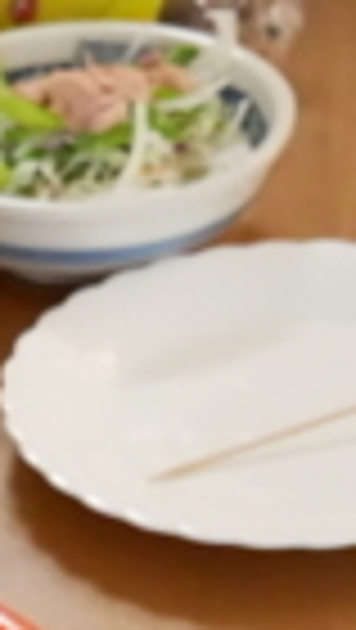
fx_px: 3901
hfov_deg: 5.0
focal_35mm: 233
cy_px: 882
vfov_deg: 9.1
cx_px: -620
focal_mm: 25
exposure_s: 1/60
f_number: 4.5
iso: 3200
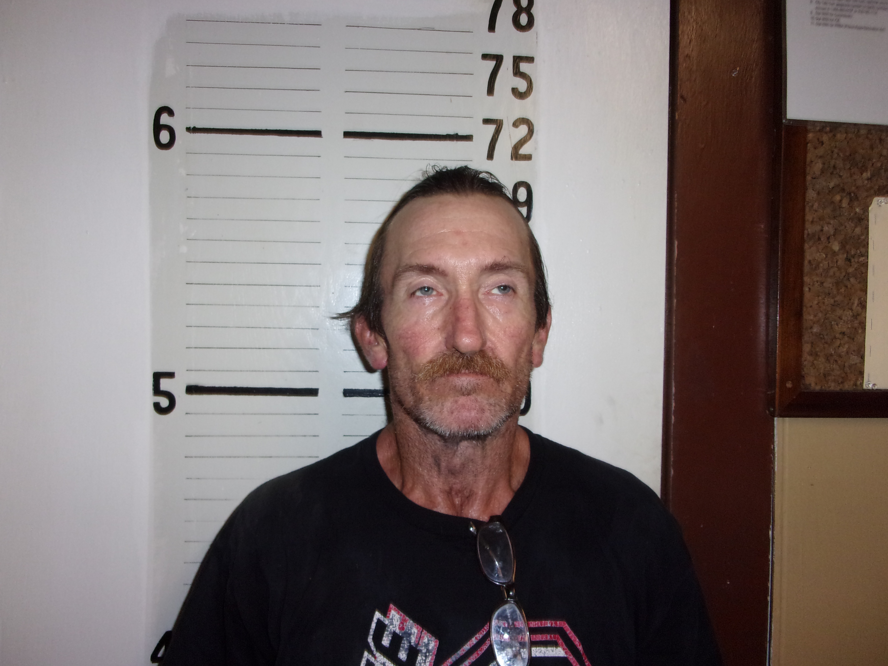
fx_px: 718
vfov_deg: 49.7
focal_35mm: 28
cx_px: 444
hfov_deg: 63.4
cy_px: 333
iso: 200
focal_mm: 5.1
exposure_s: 1/34
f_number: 3.9
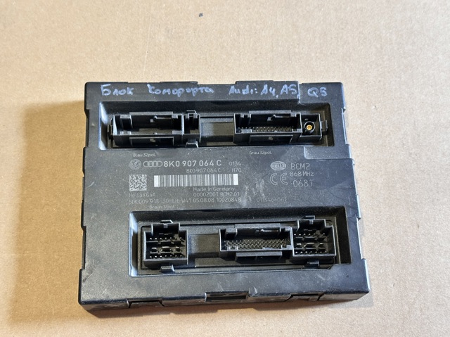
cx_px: 225
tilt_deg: -71.3
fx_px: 624
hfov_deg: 39.7
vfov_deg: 30.2
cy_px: 168
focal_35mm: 48
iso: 250
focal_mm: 6.86
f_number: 1.78
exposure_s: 1/40
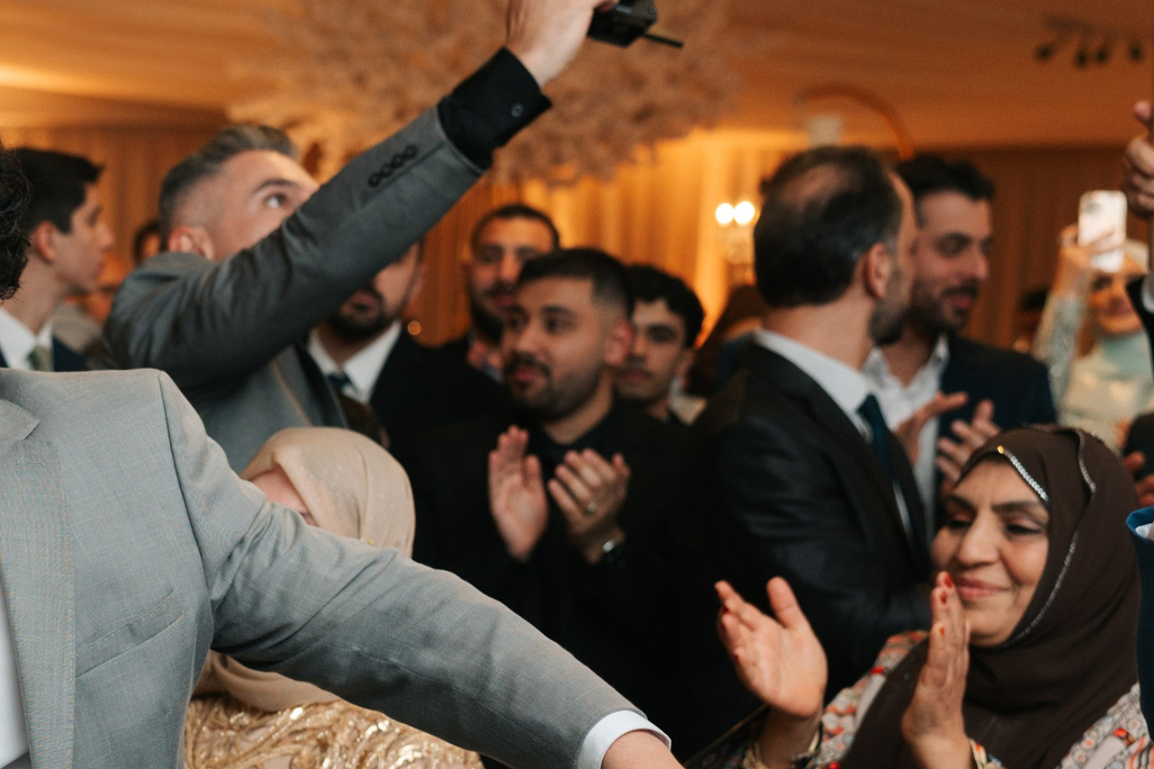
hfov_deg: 21.6
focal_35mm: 89
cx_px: -134
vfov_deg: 15.2
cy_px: 644
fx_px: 2853
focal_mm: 35
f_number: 2.8
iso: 640
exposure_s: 1/200
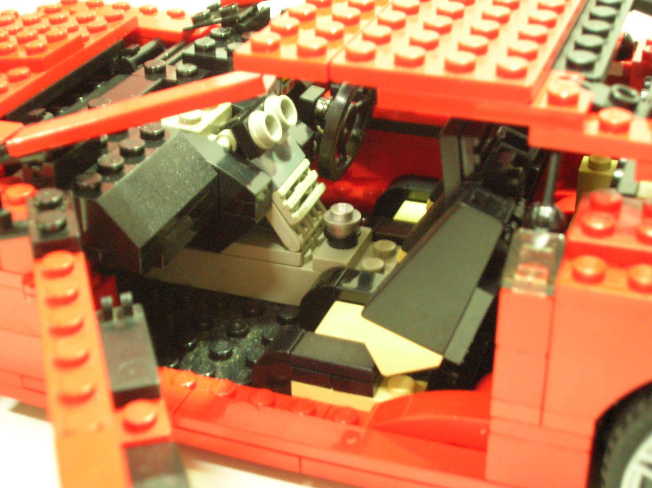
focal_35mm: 58
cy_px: 244
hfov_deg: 33.3
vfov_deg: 25.2
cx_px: 326
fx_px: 1092
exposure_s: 1.44
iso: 200
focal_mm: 9.7
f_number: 3.5
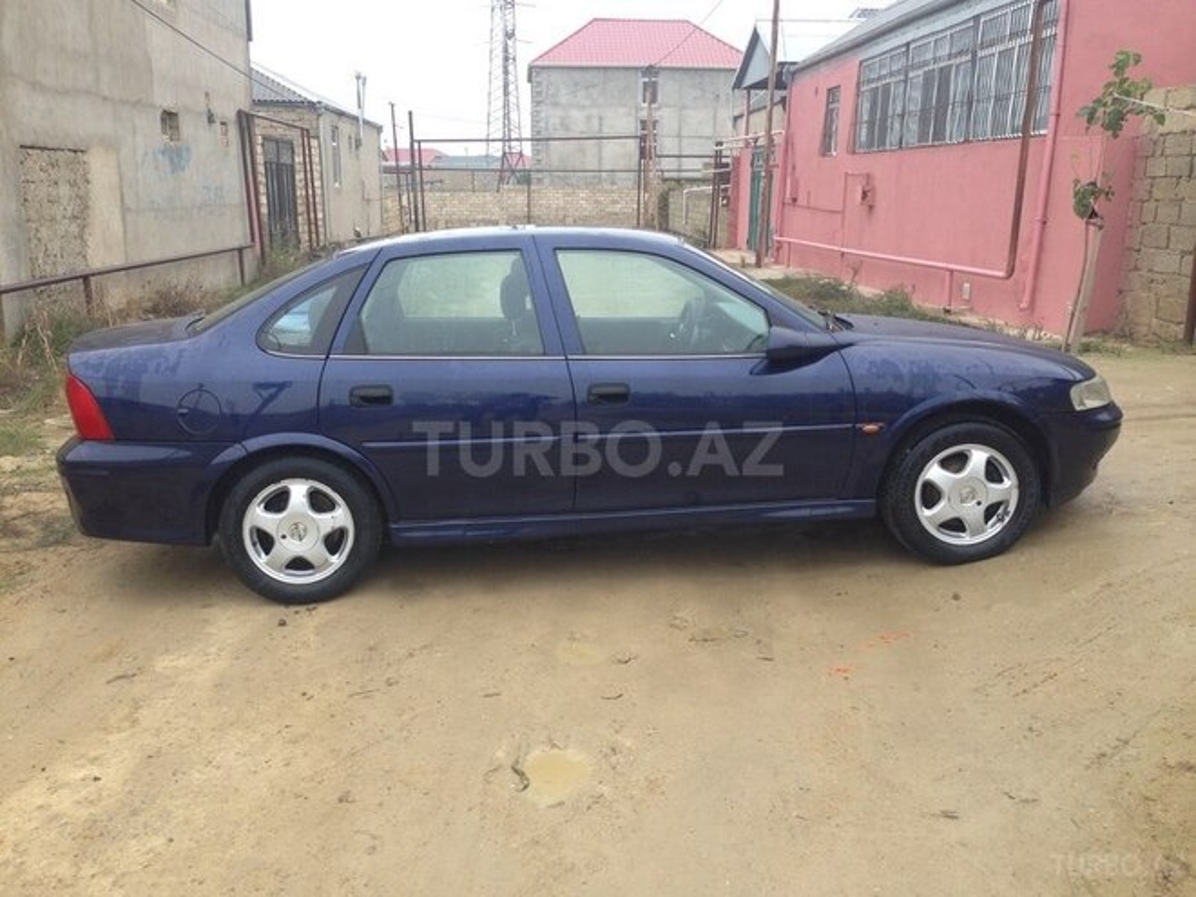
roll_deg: -2.2
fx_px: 1140
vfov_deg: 42.9
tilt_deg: -15.1
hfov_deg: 55.4
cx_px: 598
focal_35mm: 33
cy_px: 448
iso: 50
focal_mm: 4.12
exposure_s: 1/120
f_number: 2.4
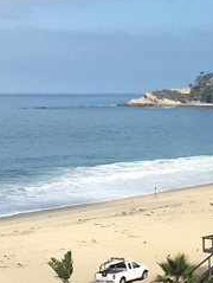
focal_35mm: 124
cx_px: 219
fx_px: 1015
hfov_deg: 11.8
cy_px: 60
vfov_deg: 15.8
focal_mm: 4.15
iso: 25
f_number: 2.2
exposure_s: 1/1603
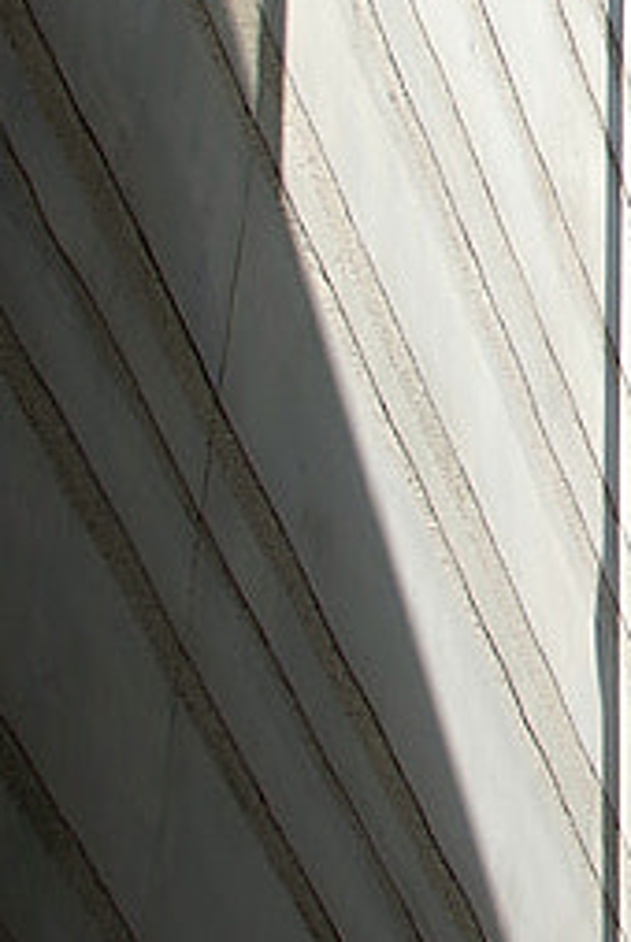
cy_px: -441
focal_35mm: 189
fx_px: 4955
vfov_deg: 10.5
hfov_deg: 6.9
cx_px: 1475
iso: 100
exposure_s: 1/250
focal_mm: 30
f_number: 6.3
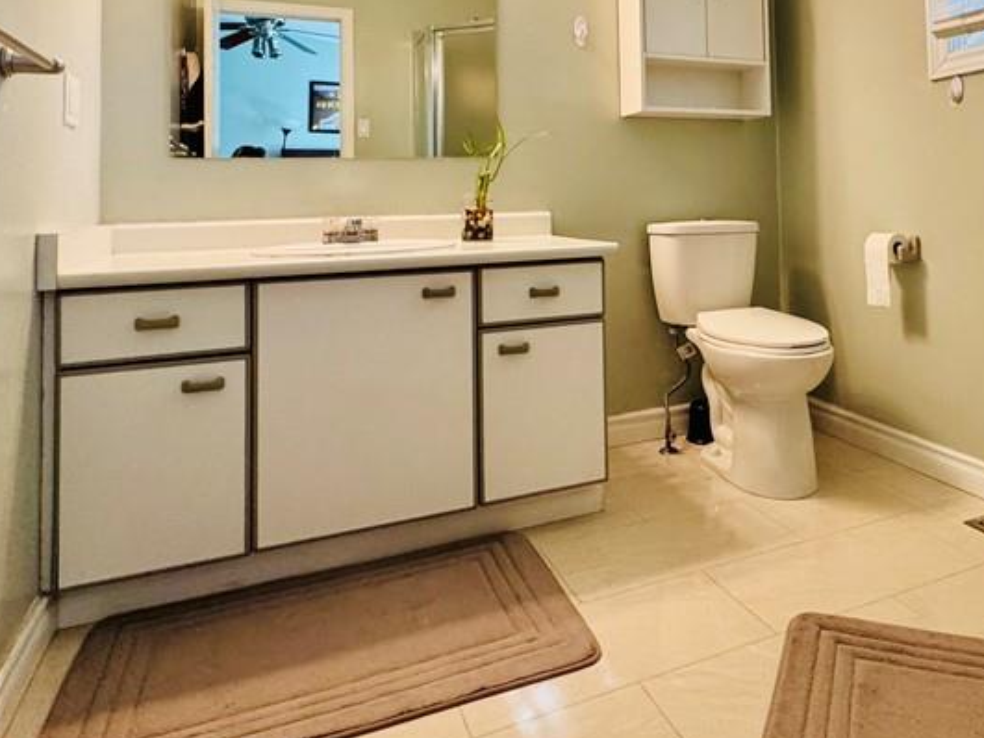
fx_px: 767
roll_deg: +1.0
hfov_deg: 63.7
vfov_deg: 49.0
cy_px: 171
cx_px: 656
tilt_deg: +1.9
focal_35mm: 27
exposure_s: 1/60
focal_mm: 2.22
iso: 500
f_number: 2.2
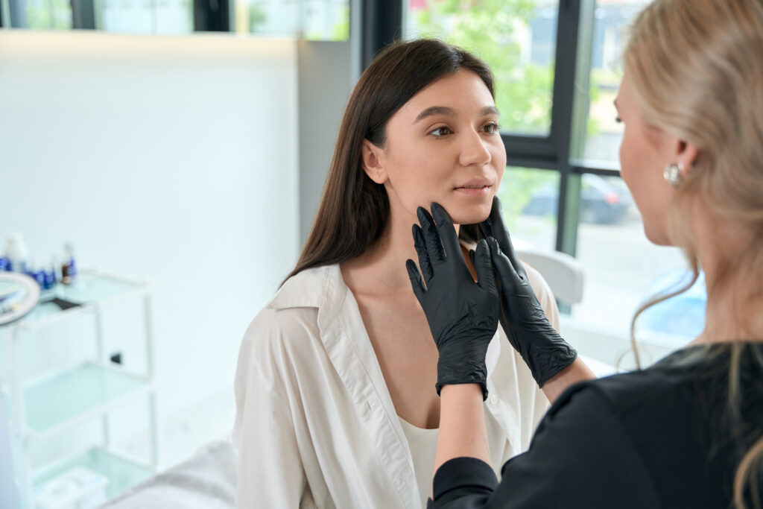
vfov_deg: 34.8
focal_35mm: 38
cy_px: 254
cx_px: 382
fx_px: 812
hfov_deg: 50.3
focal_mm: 38.3
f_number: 2.8
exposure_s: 1/200
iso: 400
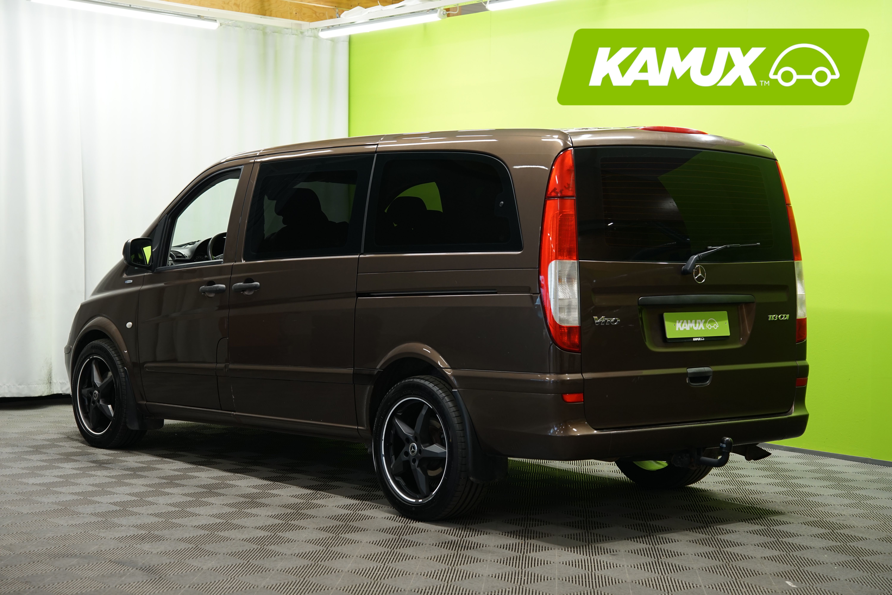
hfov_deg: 32.4
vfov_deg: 21.9
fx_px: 1536
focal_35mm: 62
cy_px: 298
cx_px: 446
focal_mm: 62
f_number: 4.5
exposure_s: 1/20
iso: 500
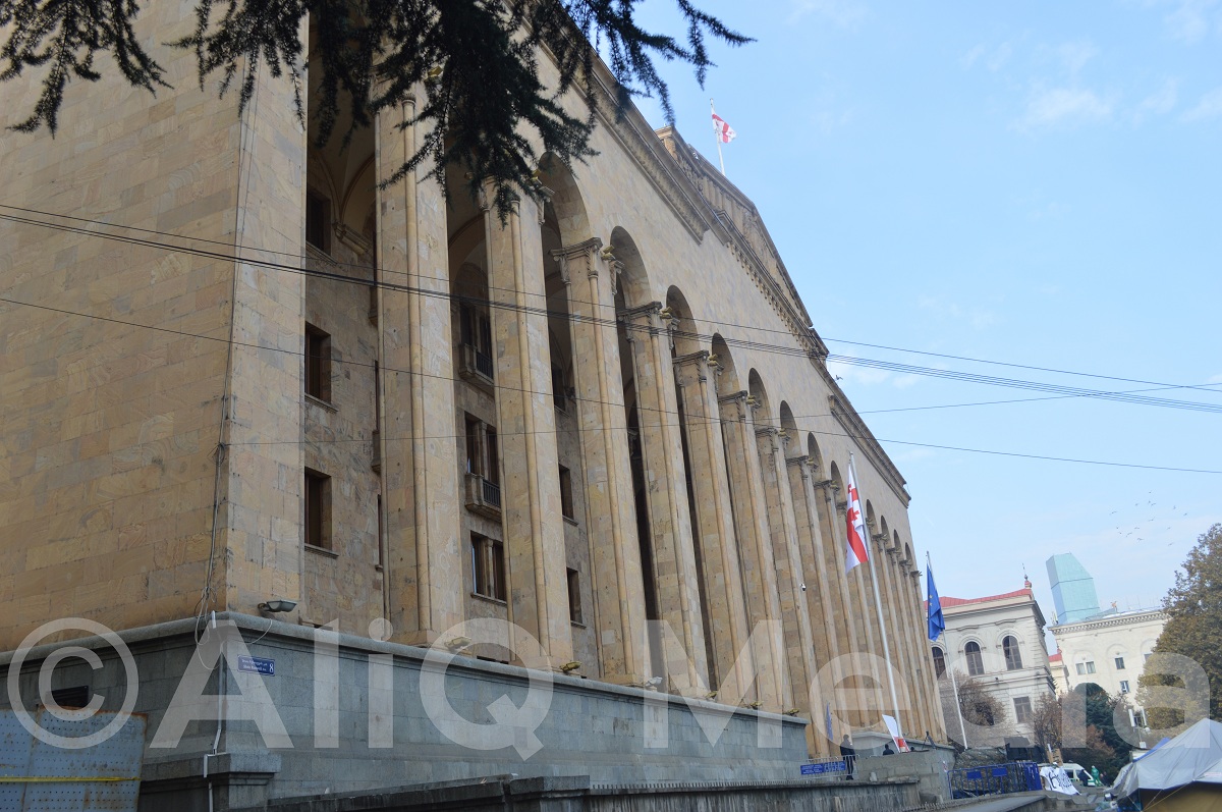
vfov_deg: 39.9
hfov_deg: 57.3
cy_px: 406
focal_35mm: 33
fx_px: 1119
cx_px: 611
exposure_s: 1/125
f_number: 5.6
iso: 100
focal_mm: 22
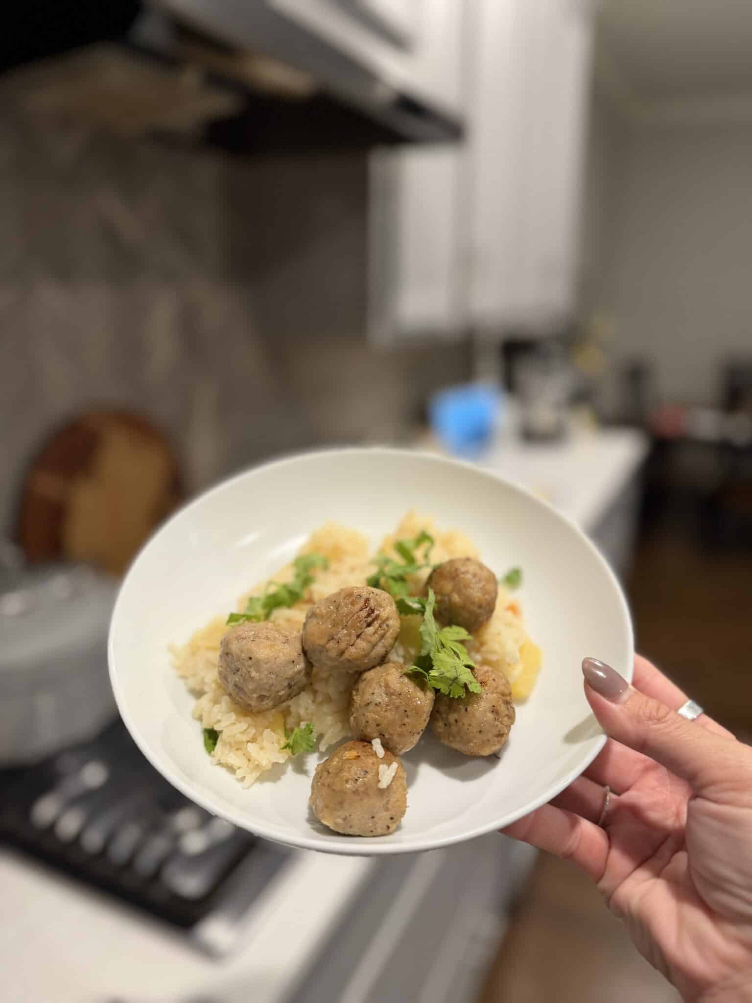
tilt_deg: -16.4
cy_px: 502
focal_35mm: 24
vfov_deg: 71.6
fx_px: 695
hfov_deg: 56.8
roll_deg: -0.6
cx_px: 376
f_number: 1.78
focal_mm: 6.76
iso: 200
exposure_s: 1/60
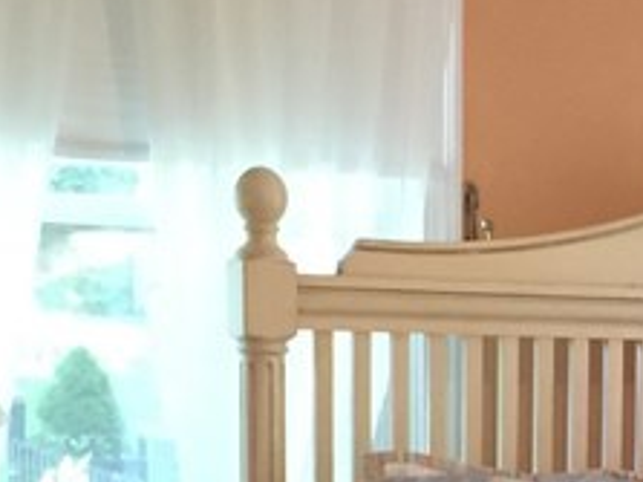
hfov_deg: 14.1
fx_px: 2469
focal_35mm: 133
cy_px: 670
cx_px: 908
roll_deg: -2.6
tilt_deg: -8.6
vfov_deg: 10.8
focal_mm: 4.15
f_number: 2.2
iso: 160
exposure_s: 1/30
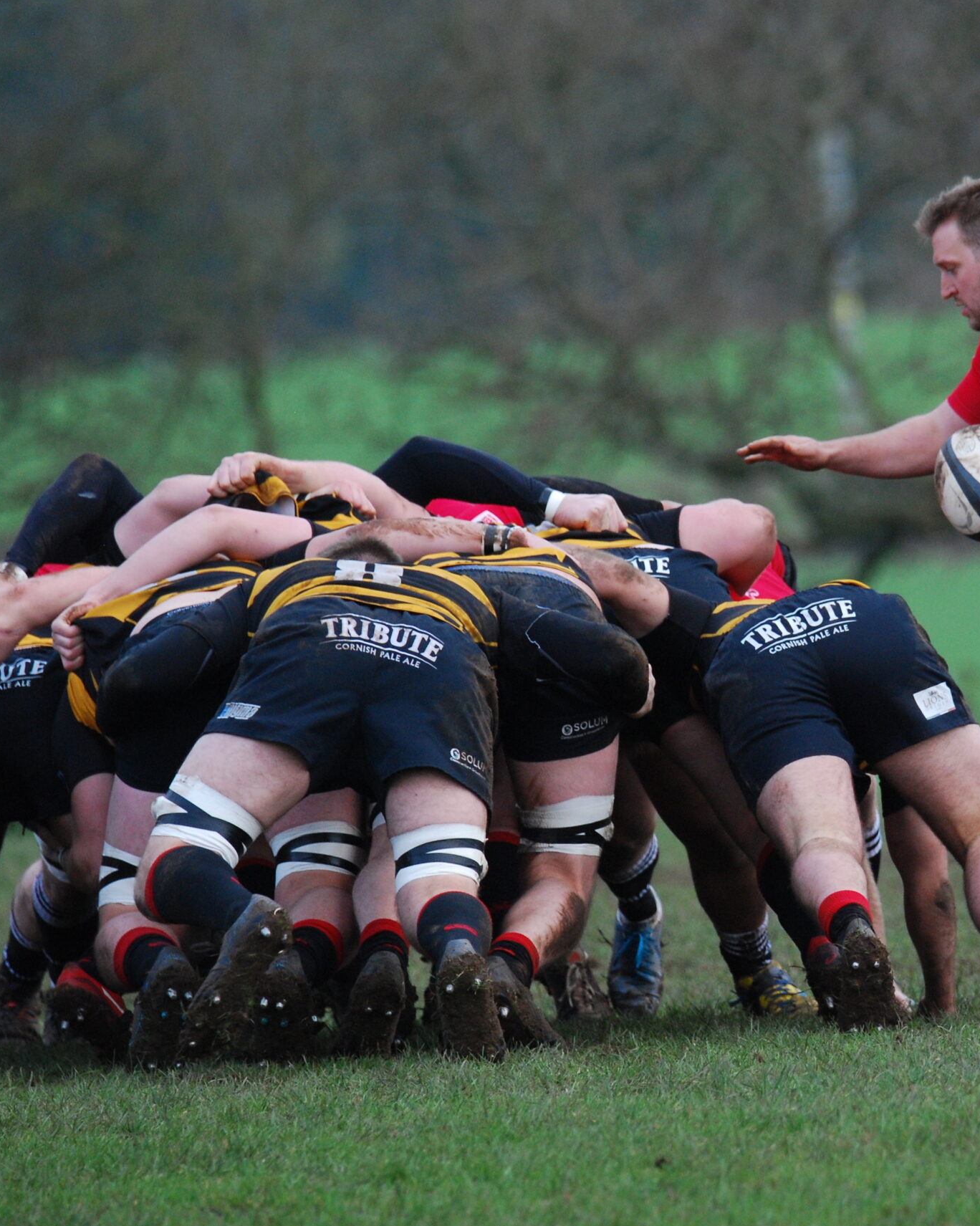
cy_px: 613
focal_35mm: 886
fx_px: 32134
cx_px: 879
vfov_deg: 2.2
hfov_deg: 1.7
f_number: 6.3
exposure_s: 1/320
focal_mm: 420
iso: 800
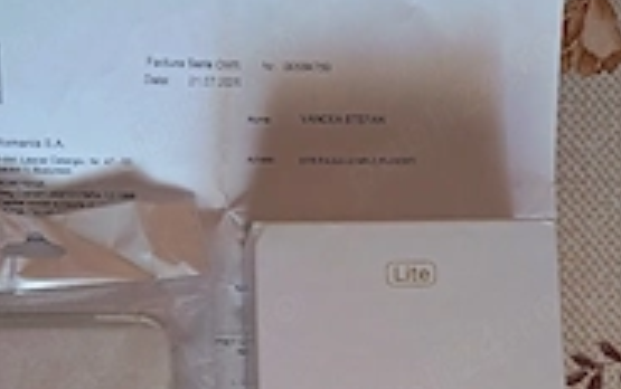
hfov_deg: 36.8
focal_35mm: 55
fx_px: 932
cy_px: 412
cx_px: 258
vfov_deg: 22.5
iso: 6038
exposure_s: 1/25.1
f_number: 1.75
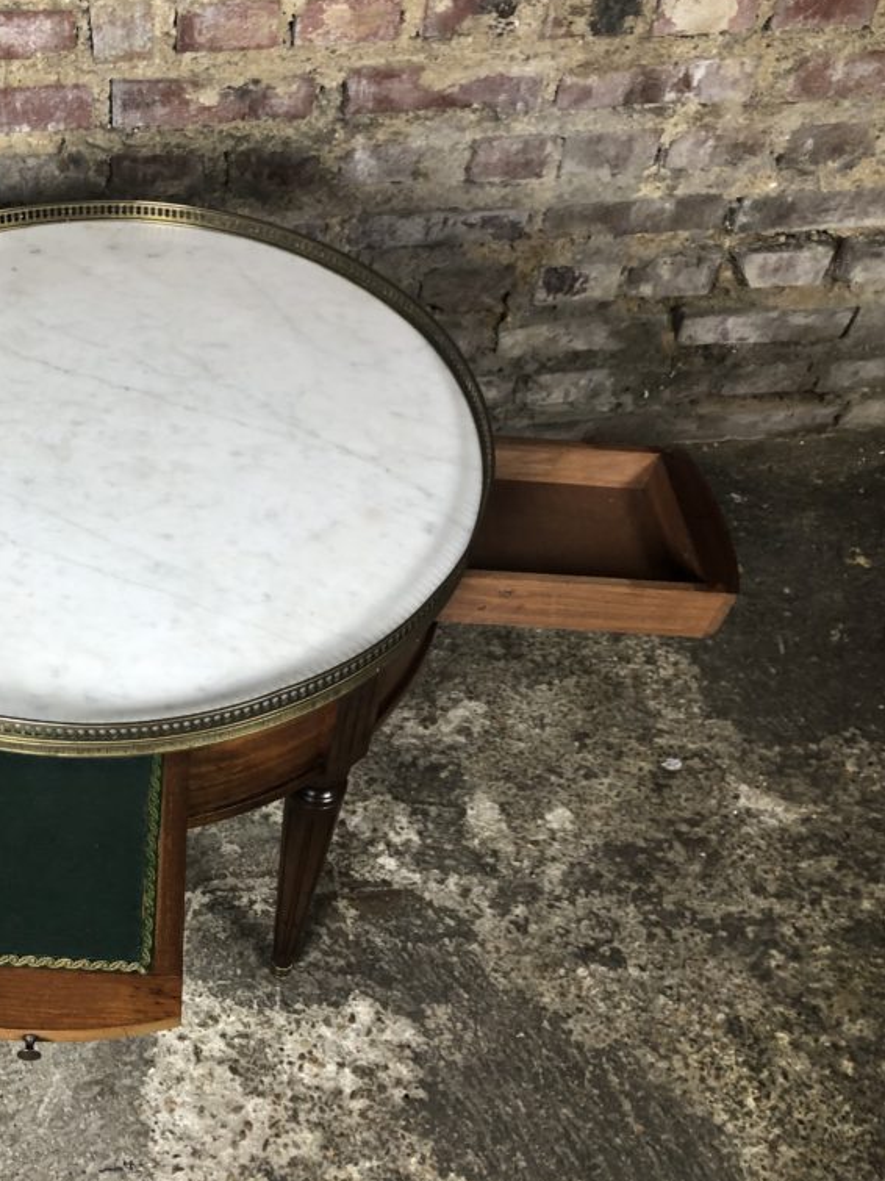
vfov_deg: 49.0
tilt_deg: -47.2
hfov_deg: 36.0
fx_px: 1296
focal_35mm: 38
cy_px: 591
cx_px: 136
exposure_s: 1/17
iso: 50
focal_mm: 4
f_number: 1.8
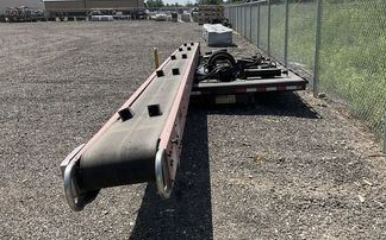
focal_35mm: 38
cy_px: 119
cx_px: 217
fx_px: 399
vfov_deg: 33.5
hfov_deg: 51.4
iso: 25
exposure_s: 1/1626
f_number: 1.8
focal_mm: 3
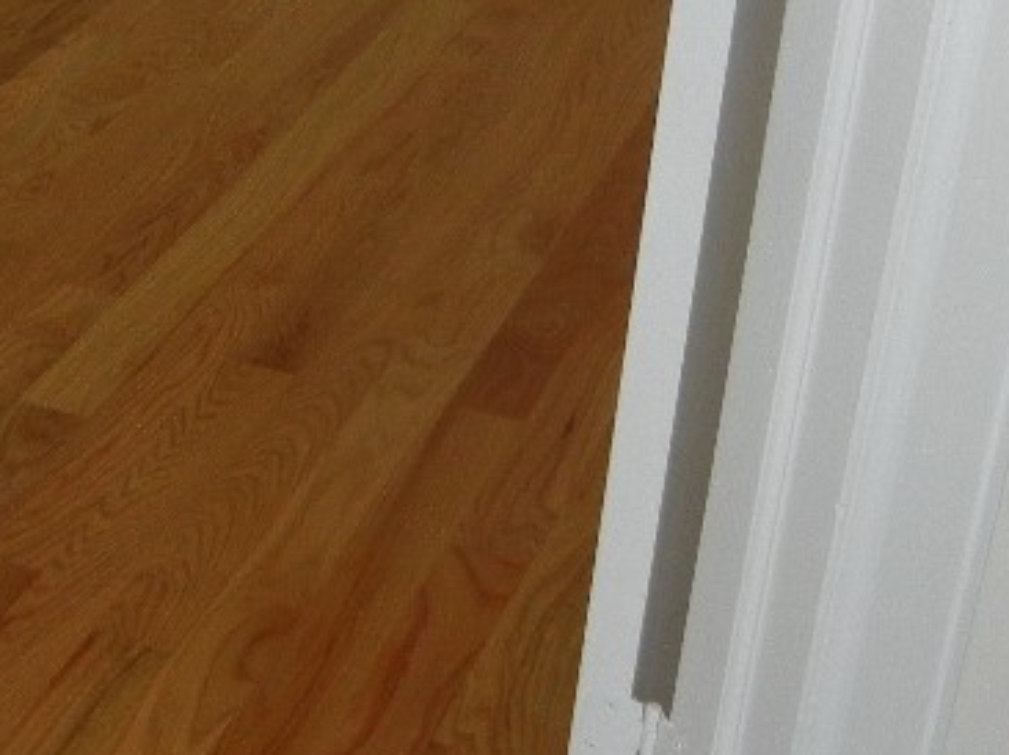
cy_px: 196
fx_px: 2447
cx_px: 3
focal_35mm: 84
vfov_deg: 17.5
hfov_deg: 22.4
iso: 200
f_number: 3.5
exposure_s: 1/30
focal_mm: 5.4
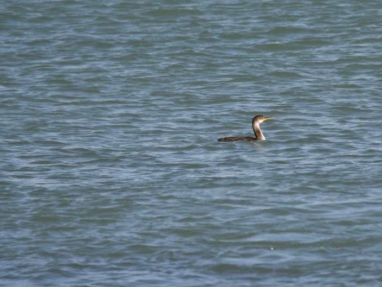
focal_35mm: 1289
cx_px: 256
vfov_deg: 1.2
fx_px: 14227
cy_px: 160
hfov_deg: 1.5
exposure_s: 1/2000
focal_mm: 600
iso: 450
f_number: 8
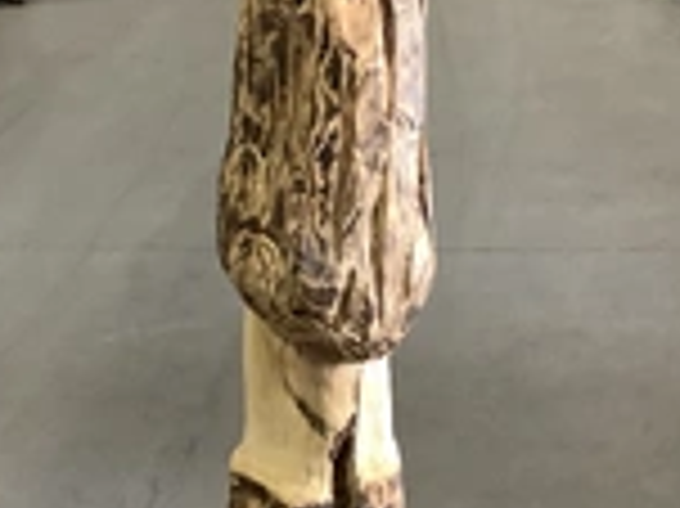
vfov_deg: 17.9
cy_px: 319
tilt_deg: -23.0
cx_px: 293
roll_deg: +2.7
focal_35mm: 82
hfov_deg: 23.8
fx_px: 1610
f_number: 2.4
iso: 320
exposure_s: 1/40
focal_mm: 3.3
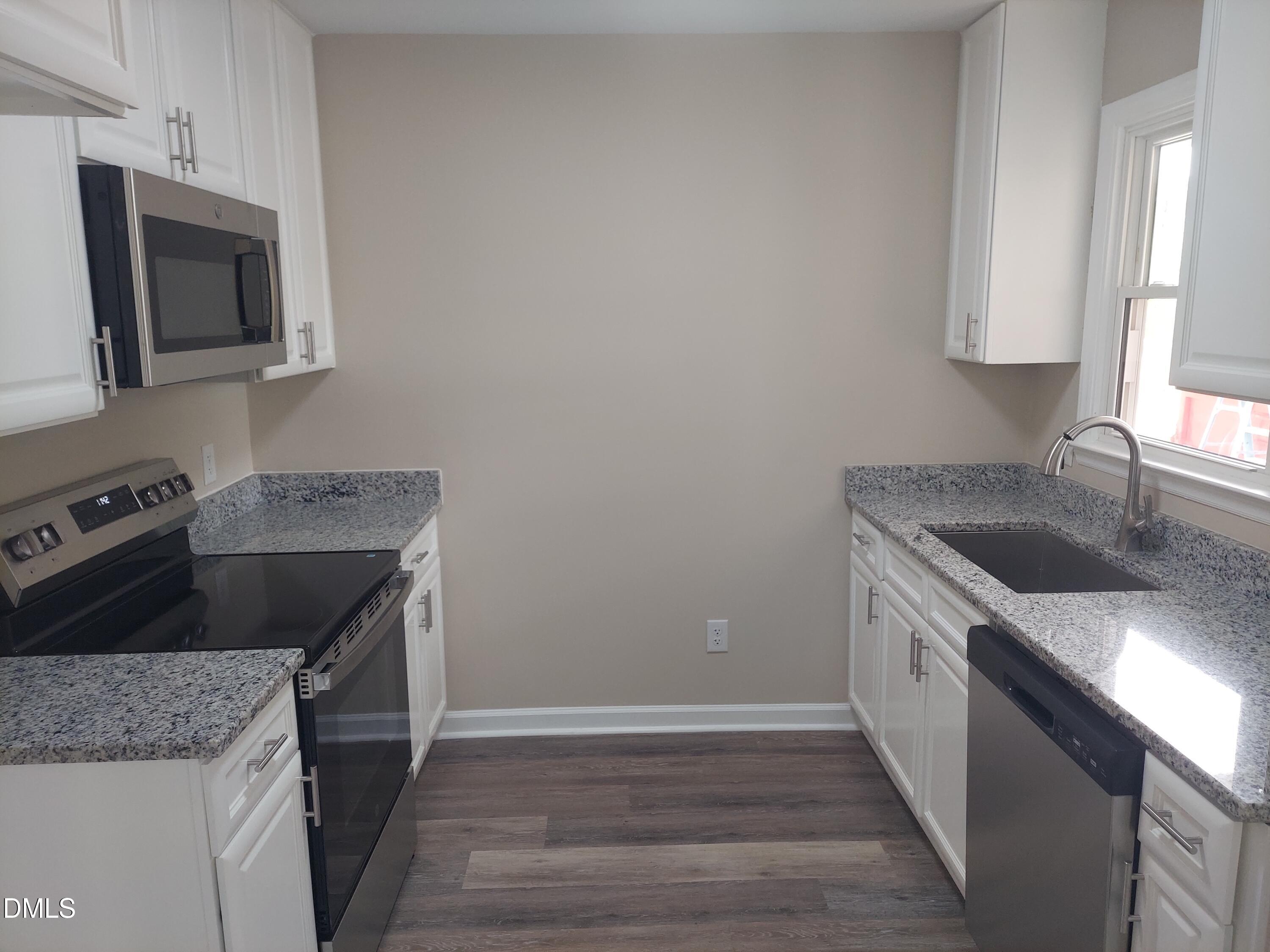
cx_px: 635
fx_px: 881
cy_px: 476
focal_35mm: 24
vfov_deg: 56.8
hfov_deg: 71.6
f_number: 1.8
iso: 160
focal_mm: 5.23
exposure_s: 1/60
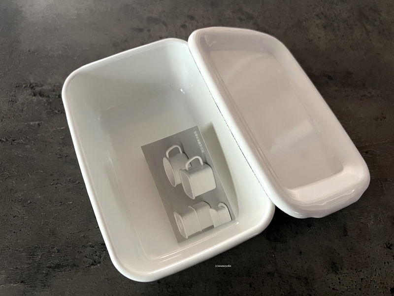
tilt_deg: -67.3
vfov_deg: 53.1
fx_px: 296
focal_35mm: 26
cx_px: 197
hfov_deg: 67.3
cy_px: 148
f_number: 1.5
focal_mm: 5.7
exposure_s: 1/43
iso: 500
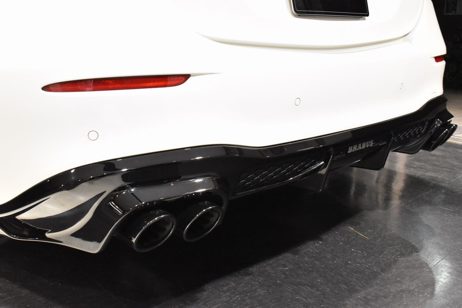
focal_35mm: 38
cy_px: 154
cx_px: 231
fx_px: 481
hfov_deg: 51.3
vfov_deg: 35.5
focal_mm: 25
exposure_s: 1/40
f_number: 8
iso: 5600
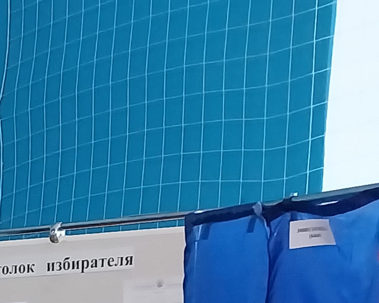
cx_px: -480
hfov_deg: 11.5
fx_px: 1604
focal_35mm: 143
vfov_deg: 9.4
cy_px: 782
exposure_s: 1/50
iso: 160
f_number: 1.8
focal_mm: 4
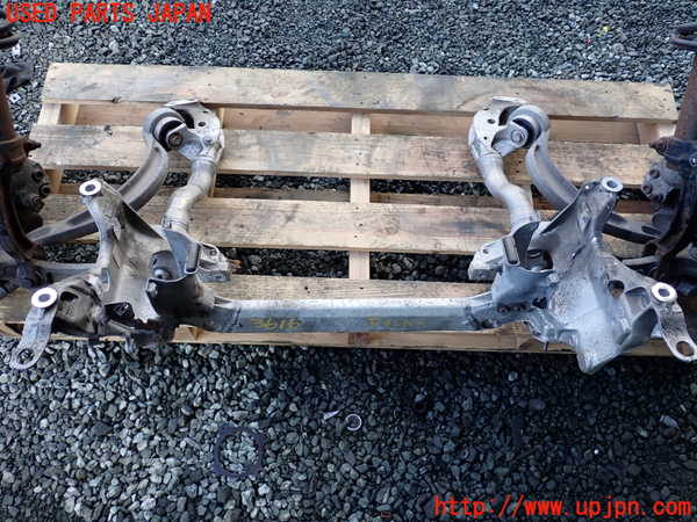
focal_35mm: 30
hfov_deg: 60.0
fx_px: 604
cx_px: 348
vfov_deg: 46.8
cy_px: 261
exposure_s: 1/160
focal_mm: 5.4
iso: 100
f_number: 2.3
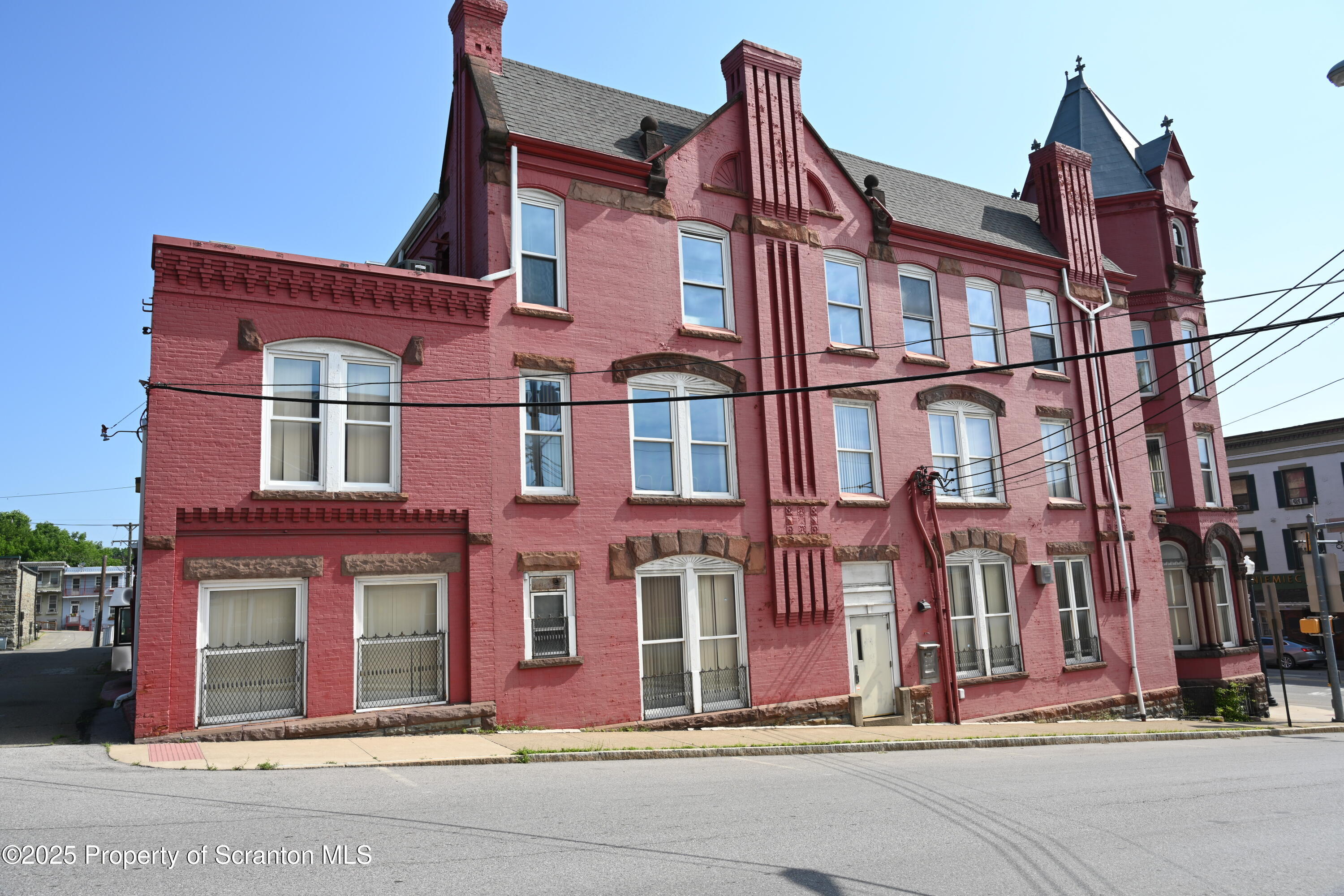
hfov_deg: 73.7
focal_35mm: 24
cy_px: 448
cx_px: 672
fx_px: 896
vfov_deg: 53.1
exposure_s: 1/200
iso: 100
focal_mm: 24
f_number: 9
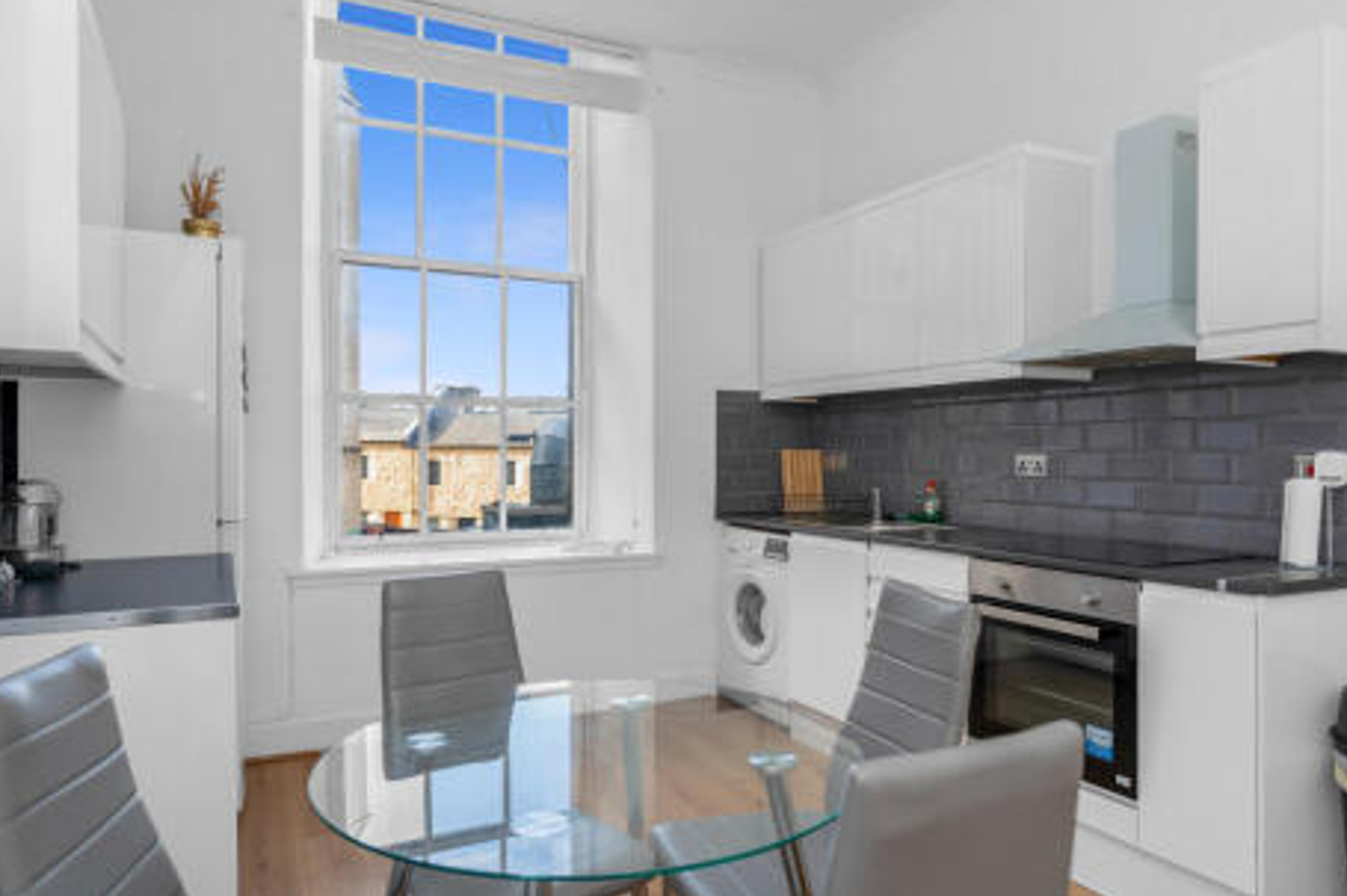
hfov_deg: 76.1
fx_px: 860
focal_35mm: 23
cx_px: 669
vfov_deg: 55.1
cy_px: 433
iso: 200
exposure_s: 1/100
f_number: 3.2
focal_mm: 22
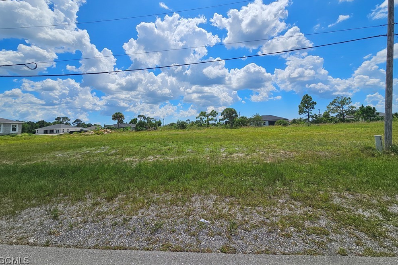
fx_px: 155
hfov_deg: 104.3
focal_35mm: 14
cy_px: 115
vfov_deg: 80.8
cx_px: 197
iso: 50
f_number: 2.2
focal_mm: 2.2
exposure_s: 1/5758
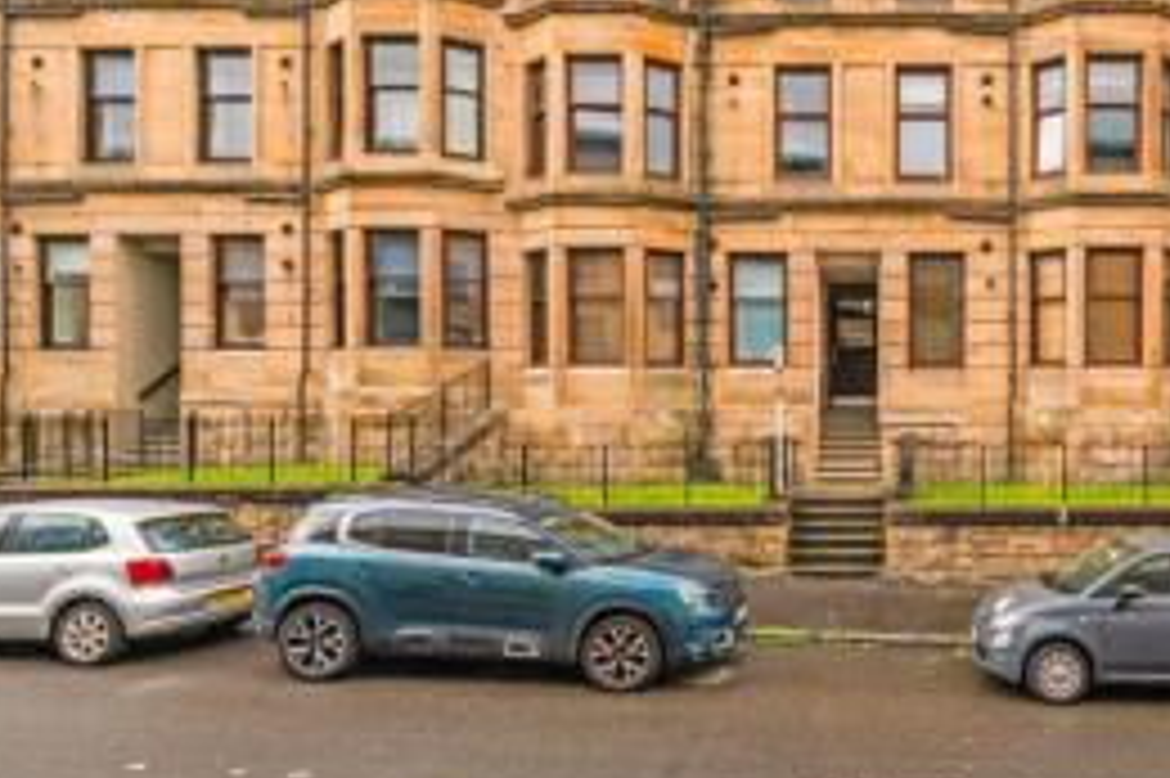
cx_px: 819
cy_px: 331
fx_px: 715
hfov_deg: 75.1
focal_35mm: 22
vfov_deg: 56.9
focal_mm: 12
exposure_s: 1/320
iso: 1250
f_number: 11
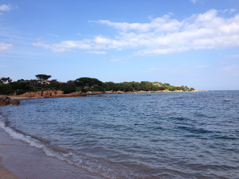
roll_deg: +1.0
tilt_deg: -1.1
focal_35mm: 35
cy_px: 90
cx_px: 120
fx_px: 242
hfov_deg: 52.6
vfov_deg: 40.7
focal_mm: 4.28
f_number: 2.4
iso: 50
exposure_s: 1/1416
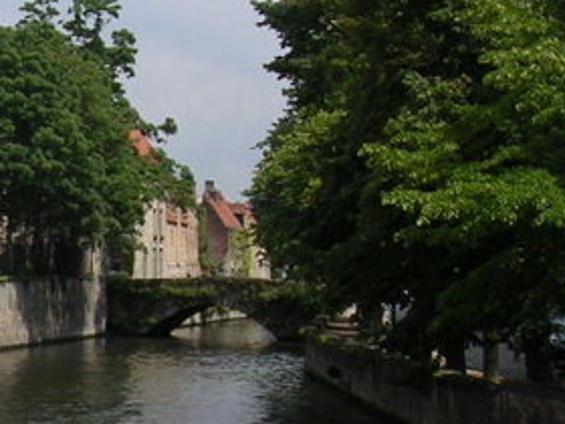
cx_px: -174
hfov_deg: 16.3
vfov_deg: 12.9
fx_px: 1861
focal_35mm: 114
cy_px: 341
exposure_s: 1/380
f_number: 5.6
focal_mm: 5.8
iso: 50
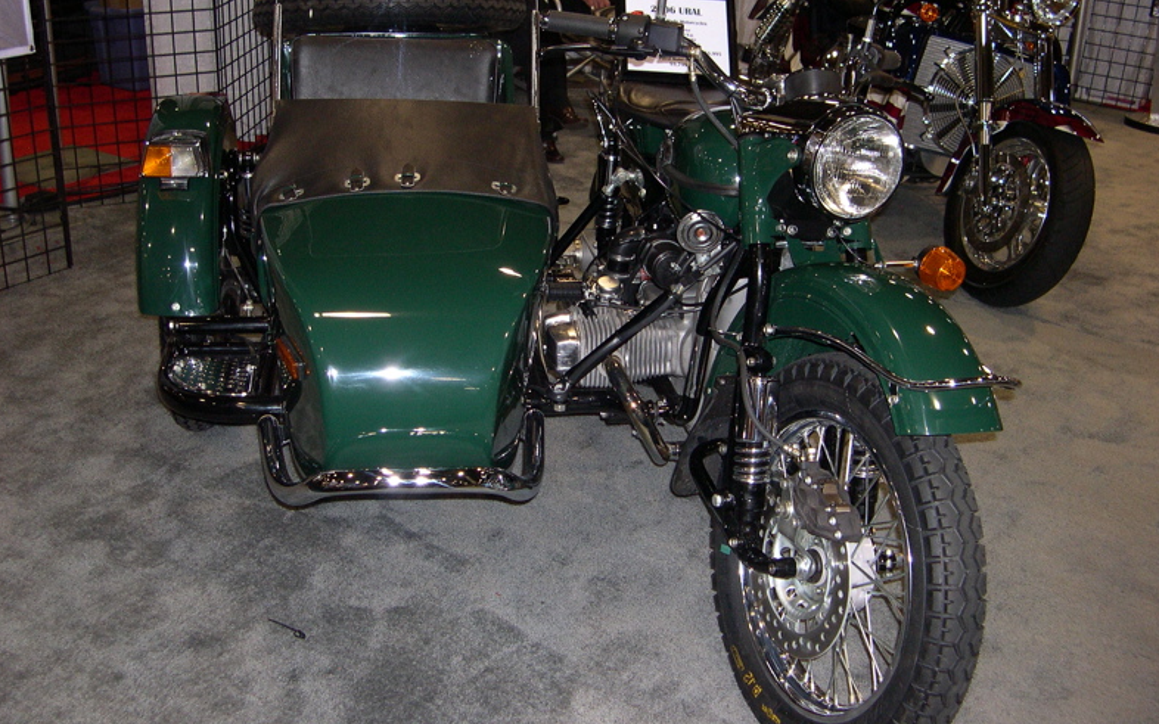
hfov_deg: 48.2
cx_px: 577
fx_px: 1295
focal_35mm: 41
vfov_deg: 31.2
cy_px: 293
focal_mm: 8
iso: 195
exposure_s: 1/60
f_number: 2.8
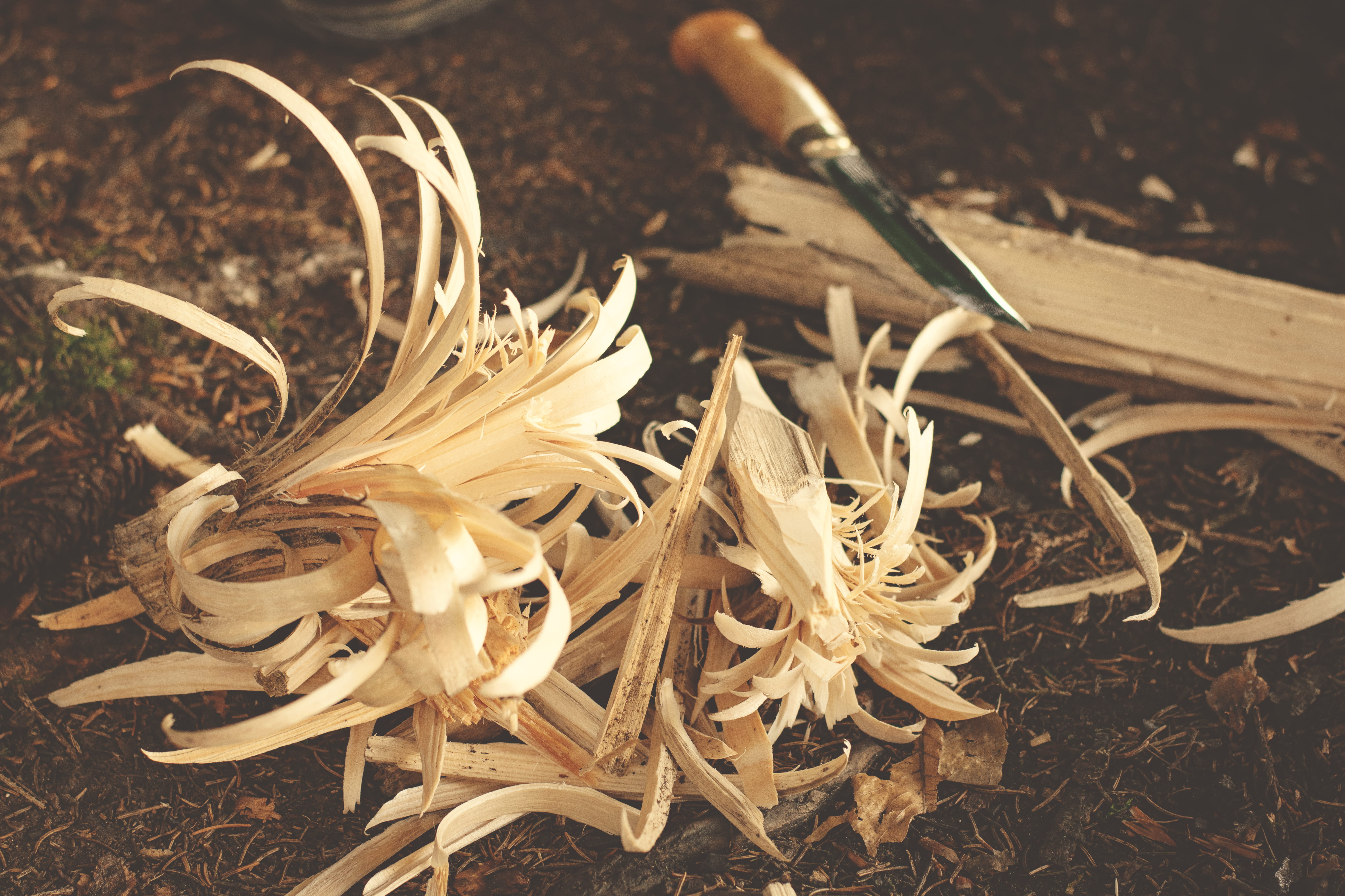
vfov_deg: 18.2
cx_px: 672
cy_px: 448
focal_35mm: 75
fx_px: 2802
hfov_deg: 27.0
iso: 160
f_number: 4
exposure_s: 1/160
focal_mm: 50
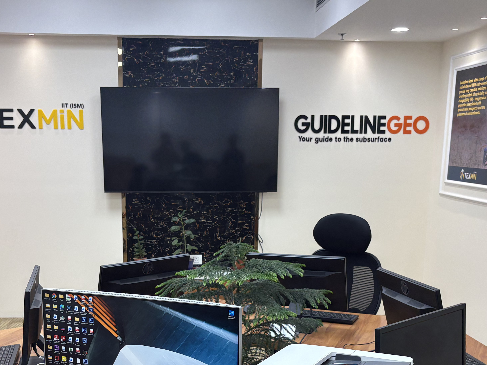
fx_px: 718
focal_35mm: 51
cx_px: 219
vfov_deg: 27.9
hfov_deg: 37.5
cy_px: 299
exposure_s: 1/100
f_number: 1.6
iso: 64
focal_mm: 5.96
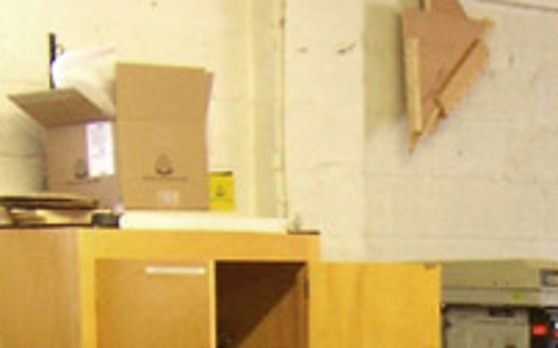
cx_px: 666
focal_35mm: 151
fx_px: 2295
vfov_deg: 8.2
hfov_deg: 13.5
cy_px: 718
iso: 140
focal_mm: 6.7
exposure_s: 1/8
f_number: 4
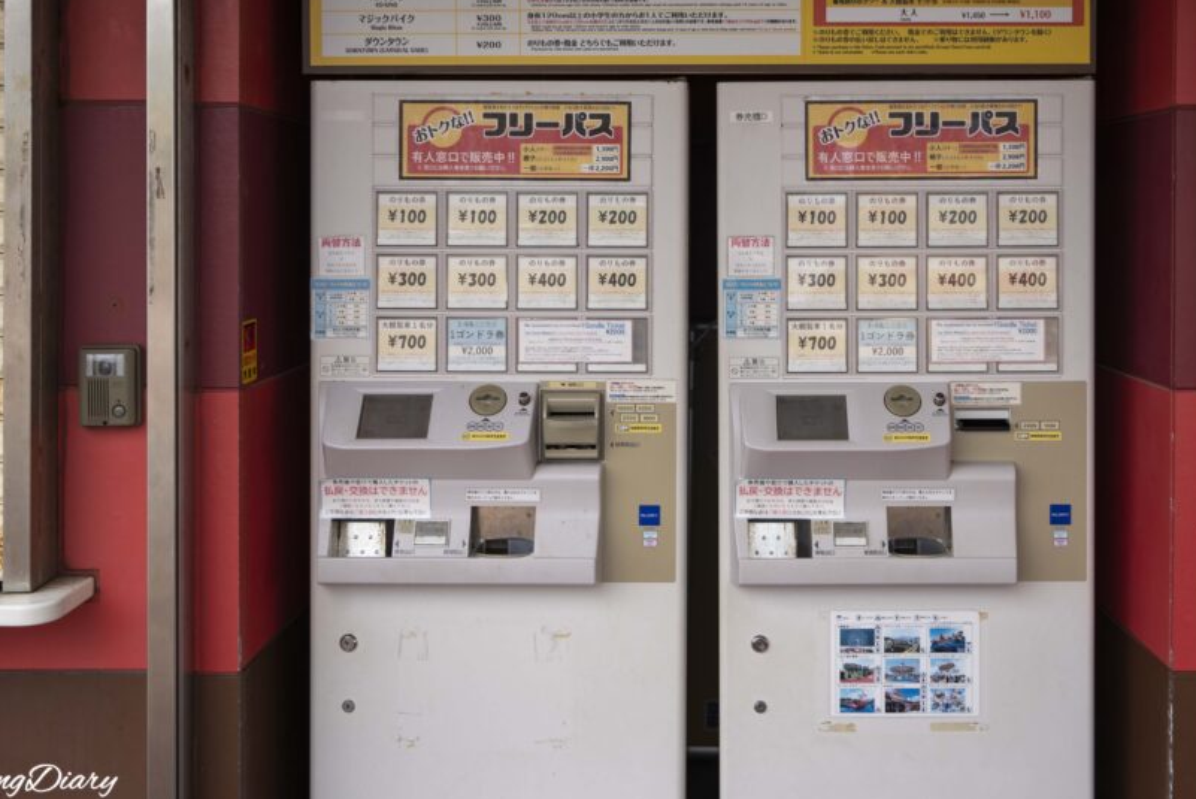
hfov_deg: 42.7
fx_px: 1529
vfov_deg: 29.2
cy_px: 314
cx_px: 667
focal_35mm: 46
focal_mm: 36
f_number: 7.1
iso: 125
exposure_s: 1/160
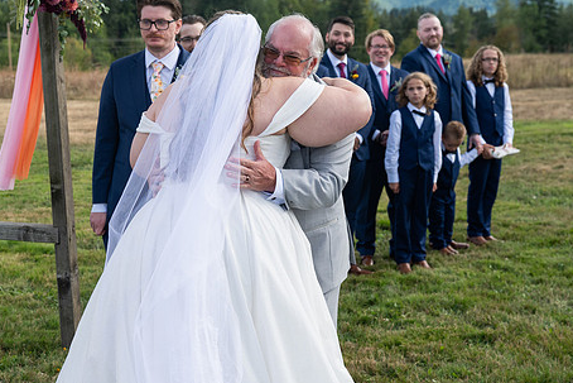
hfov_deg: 33.3
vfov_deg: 22.6
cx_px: 227
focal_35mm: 60
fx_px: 955
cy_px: 151
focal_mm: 47
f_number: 4.5
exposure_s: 1/1000
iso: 400
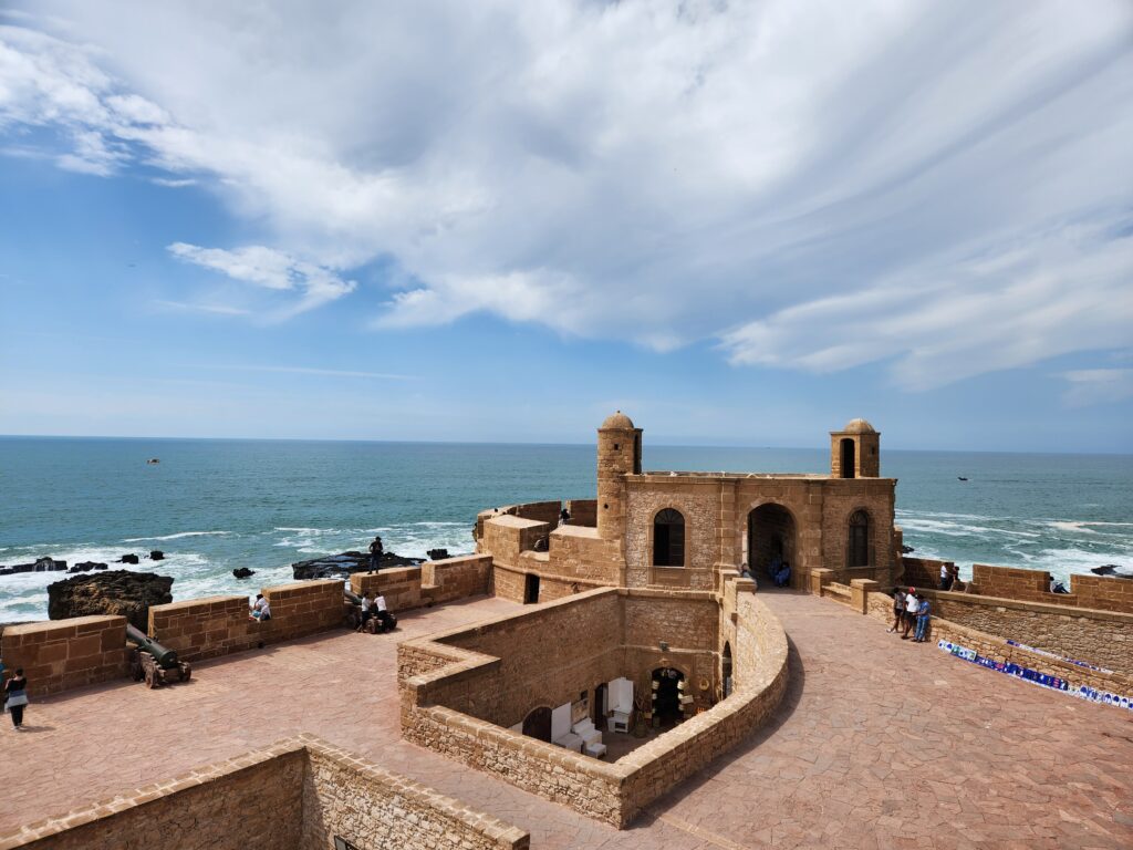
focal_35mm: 23
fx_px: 753
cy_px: 425
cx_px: 566
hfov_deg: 73.9
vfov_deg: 58.9
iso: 20
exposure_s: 1/3001
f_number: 1.8
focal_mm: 5.4
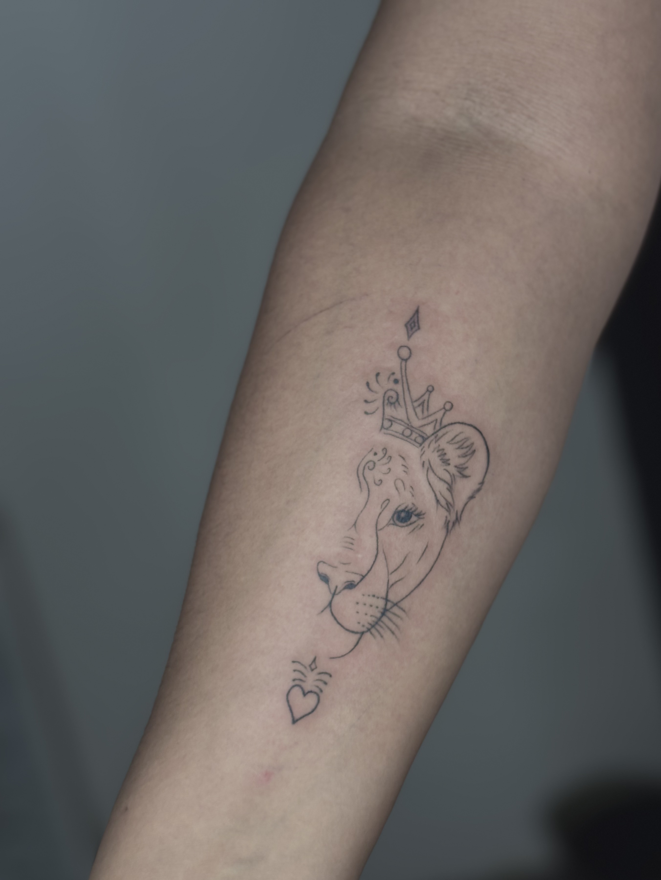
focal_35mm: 52
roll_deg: +13.8
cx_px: 330
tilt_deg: -19.4
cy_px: 440
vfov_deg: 36.8
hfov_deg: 28.0
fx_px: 1323
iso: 100
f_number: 1.6
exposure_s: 1/60
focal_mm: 5.96
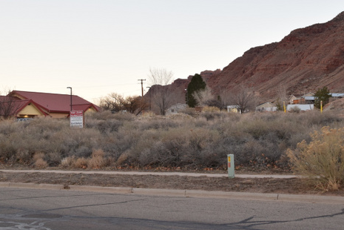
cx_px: 195
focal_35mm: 62
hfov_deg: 32.3
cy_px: 99
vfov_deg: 21.9
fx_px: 592
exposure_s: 1/60
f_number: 8
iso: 640
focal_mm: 30
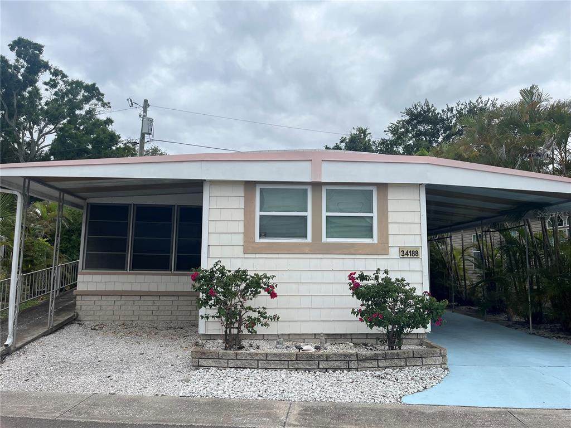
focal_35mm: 26
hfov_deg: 67.3
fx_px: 429
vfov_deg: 53.1
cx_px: 286
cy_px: 214
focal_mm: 5.1
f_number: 1.6
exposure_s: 1/1372
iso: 50
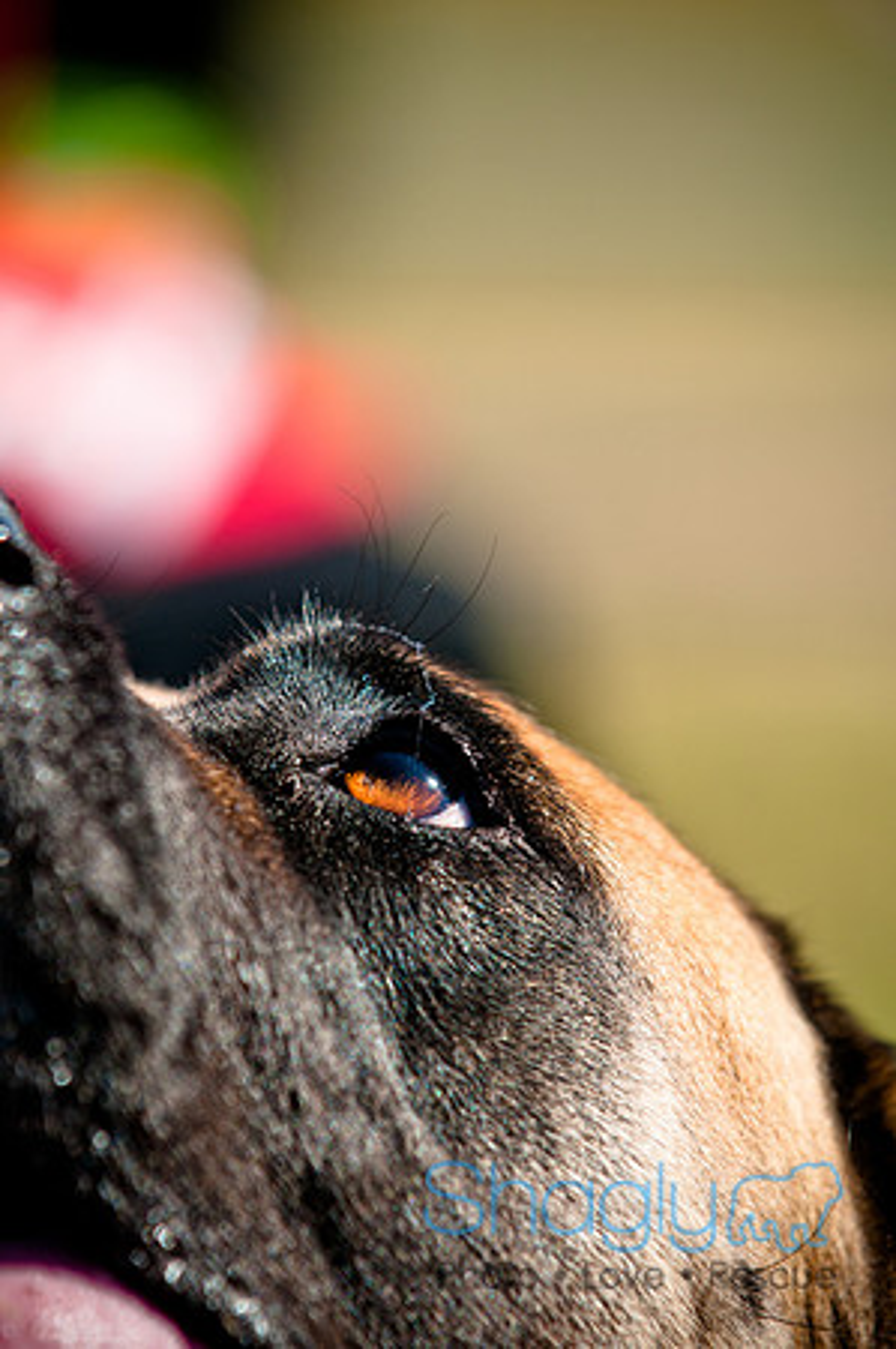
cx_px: 448
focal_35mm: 278
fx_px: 10383
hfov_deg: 4.9
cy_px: 674
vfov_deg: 7.4
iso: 200
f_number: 5
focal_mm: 185
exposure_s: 1/1000
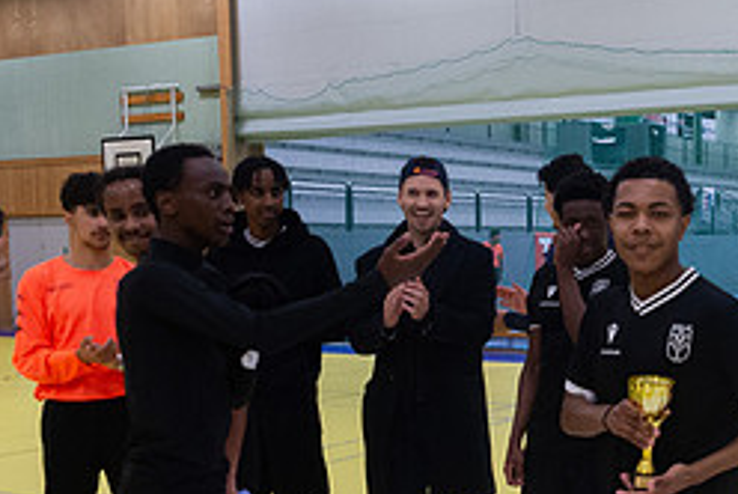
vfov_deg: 24.1
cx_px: 637
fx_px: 1149
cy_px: 345
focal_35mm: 56
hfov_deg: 34.0
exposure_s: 1/500
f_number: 3.5
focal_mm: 24
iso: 3600
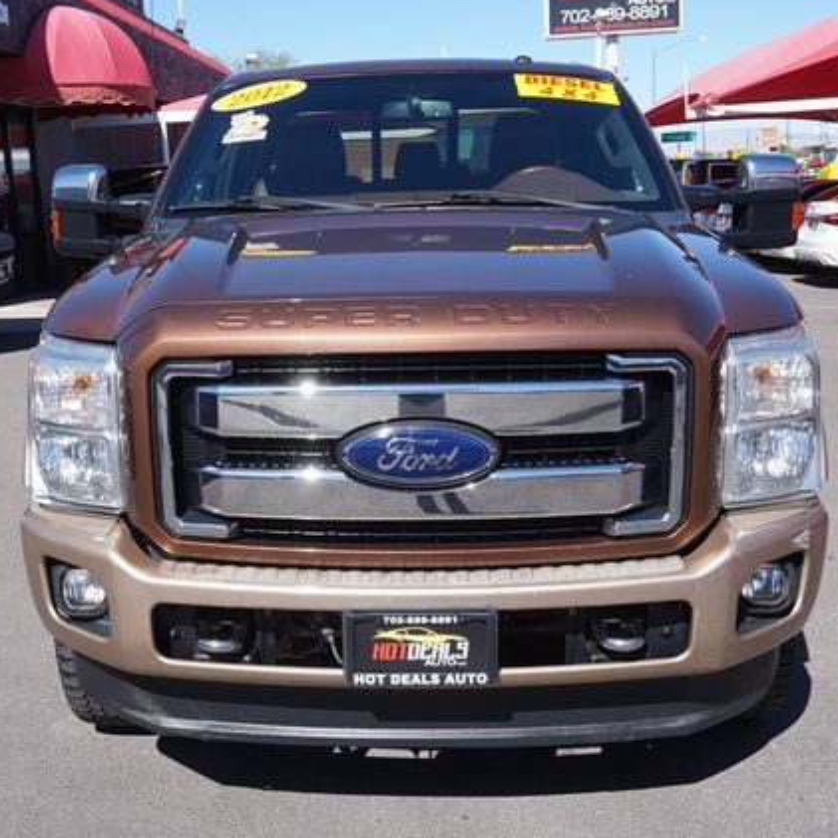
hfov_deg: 41.2
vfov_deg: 41.3
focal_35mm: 41
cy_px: 418
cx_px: 358
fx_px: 1113
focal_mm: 21
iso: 100
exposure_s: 1/250
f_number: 7.1
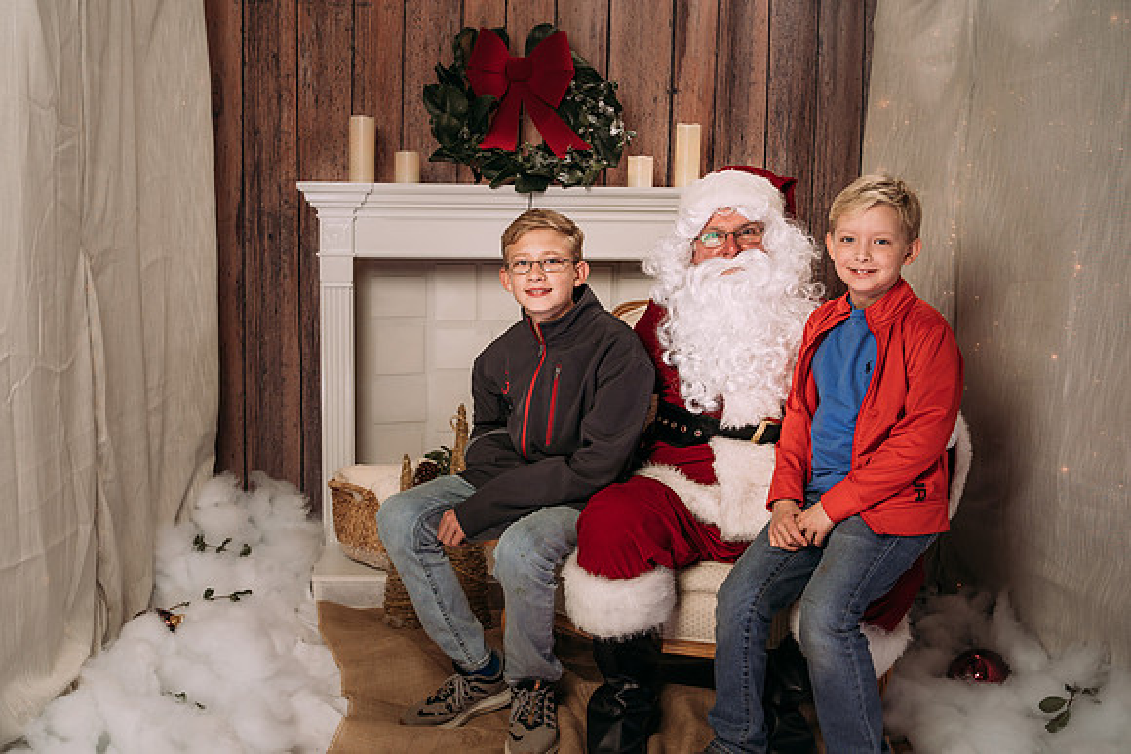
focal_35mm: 39
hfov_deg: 48.9
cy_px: 396
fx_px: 1241
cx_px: 509
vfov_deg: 33.8
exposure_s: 1/100
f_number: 6.3
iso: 100
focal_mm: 35
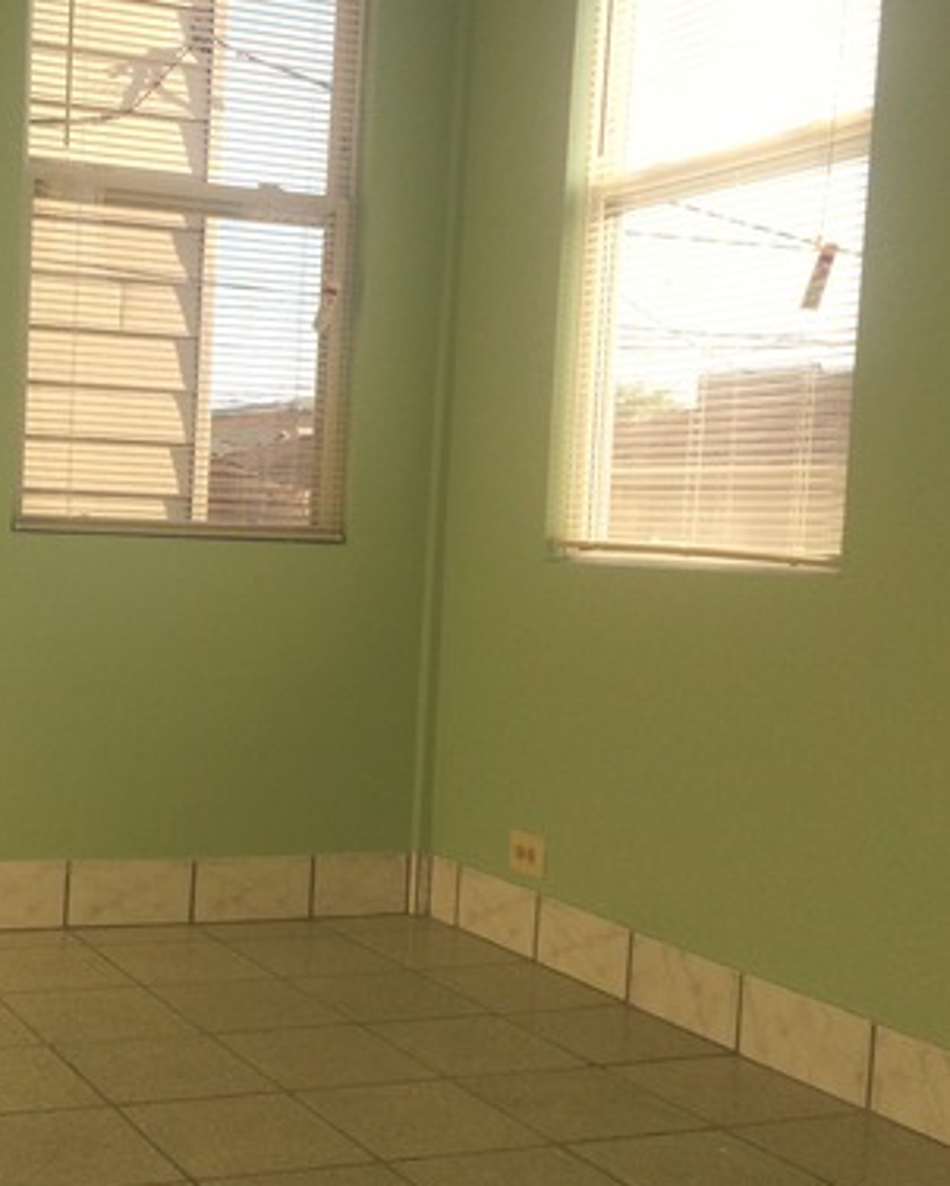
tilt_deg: -4.3
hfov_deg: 30.2
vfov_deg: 38.7
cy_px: 648
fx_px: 1686
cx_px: 107
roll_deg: -1.4
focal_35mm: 48
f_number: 2.2
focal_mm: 4.15
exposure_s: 1/631
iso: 32
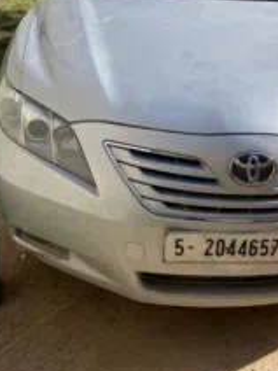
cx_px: 222
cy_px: 102
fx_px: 525
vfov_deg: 38.1
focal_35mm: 49
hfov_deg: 29.0
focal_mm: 4.25
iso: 32
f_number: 1.8
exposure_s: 1/3497
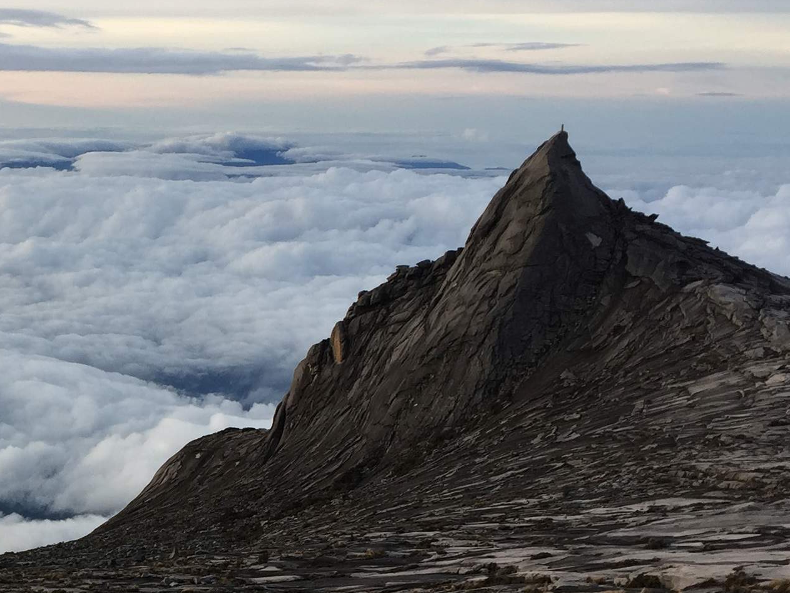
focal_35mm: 75
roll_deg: +0.5
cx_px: -26
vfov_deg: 19.2
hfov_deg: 24.6
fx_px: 1712
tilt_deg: -16.7
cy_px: 553
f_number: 2.2
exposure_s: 1/150
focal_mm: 4.15
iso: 32
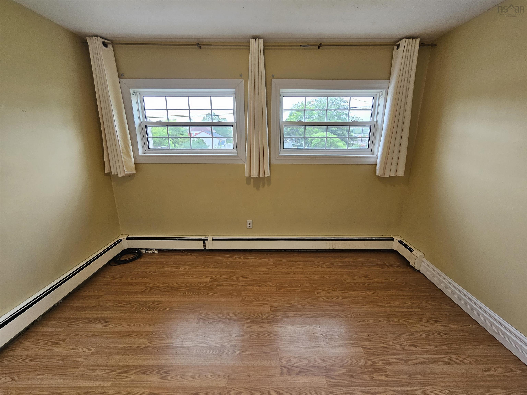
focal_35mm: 13
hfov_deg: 106.2
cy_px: 198
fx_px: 198
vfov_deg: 89.9
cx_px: 264
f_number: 2.2
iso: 100
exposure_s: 1/60
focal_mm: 2.2
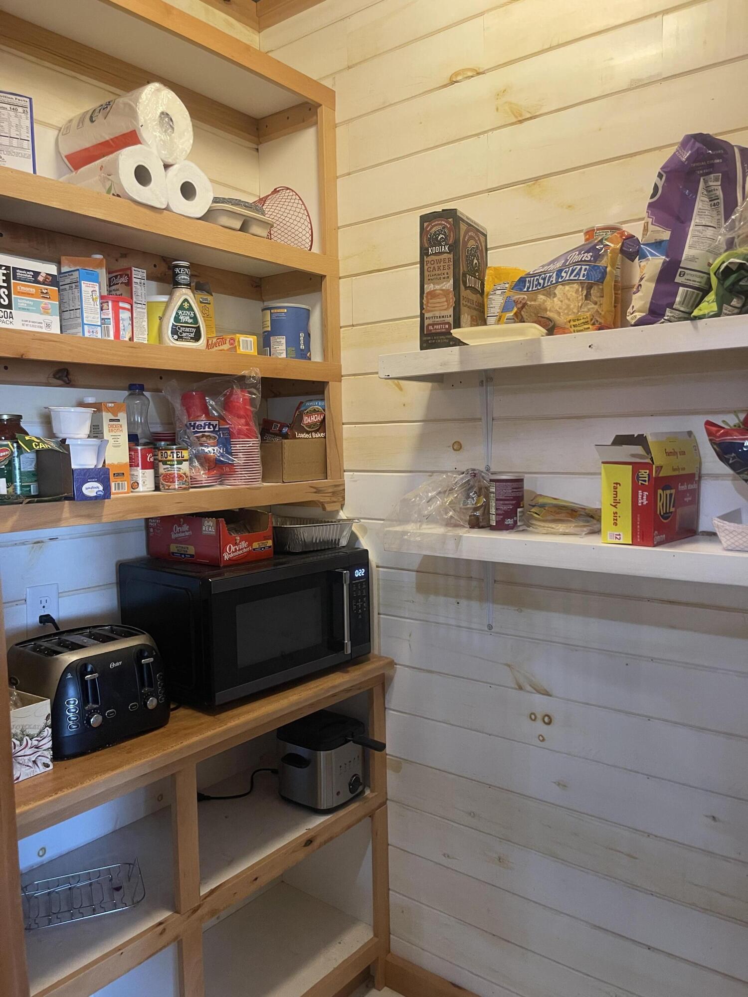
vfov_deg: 69.4
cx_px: 374
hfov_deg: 54.9
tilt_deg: -5.2
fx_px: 720
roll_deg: +0.9
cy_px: 498
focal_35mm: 25
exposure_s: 1/60
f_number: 1.6
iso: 250
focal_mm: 5.1
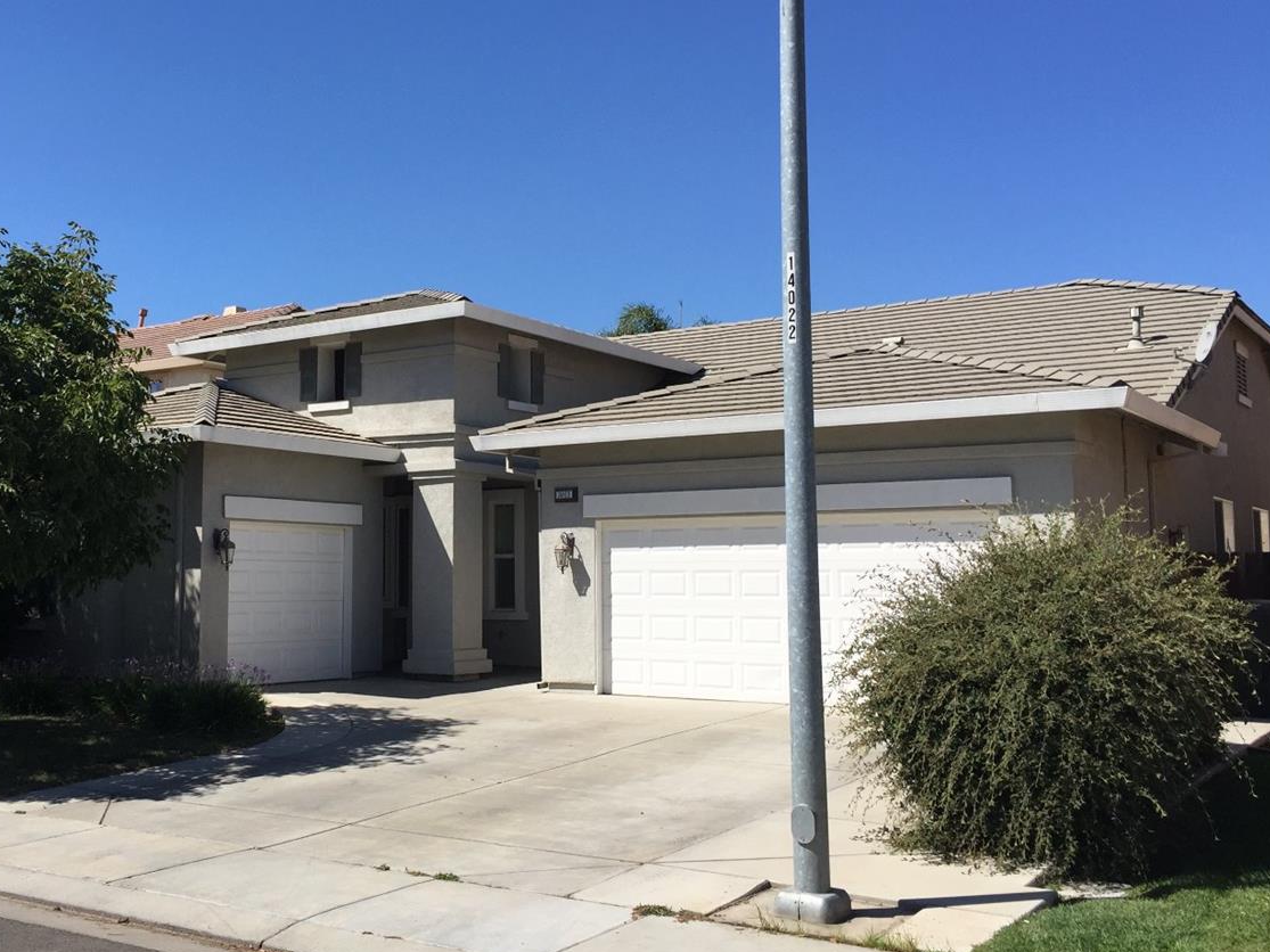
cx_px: 444
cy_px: 458
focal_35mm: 39
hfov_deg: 47.2
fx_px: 1431
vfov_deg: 36.8
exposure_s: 1/2475
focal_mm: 4.15
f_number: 2.2
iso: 32
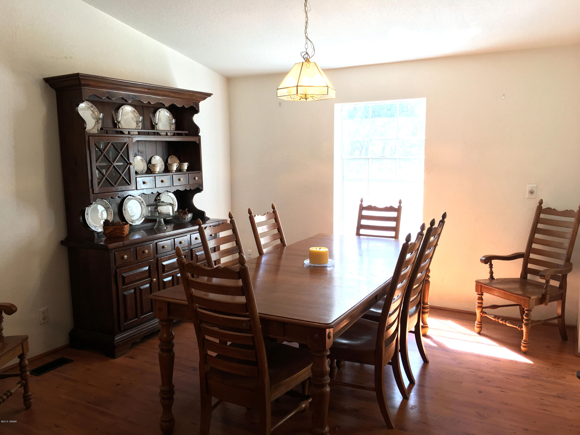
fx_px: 486
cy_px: 218
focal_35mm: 29
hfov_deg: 61.7
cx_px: 290
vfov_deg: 48.2
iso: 32
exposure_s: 1/30
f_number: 2.2
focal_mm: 4.15
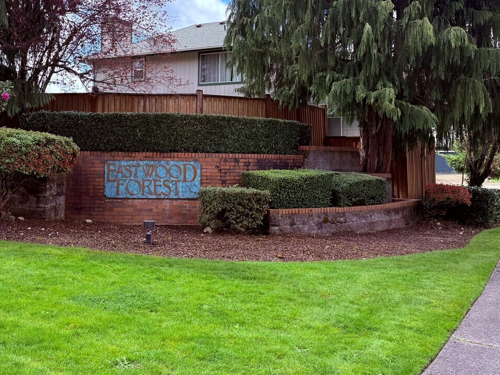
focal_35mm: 40
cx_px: 180
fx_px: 578
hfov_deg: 46.3
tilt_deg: +5.0
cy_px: 102
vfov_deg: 35.3
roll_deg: -0.6
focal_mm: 6.76
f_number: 1.78
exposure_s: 1/967
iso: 100
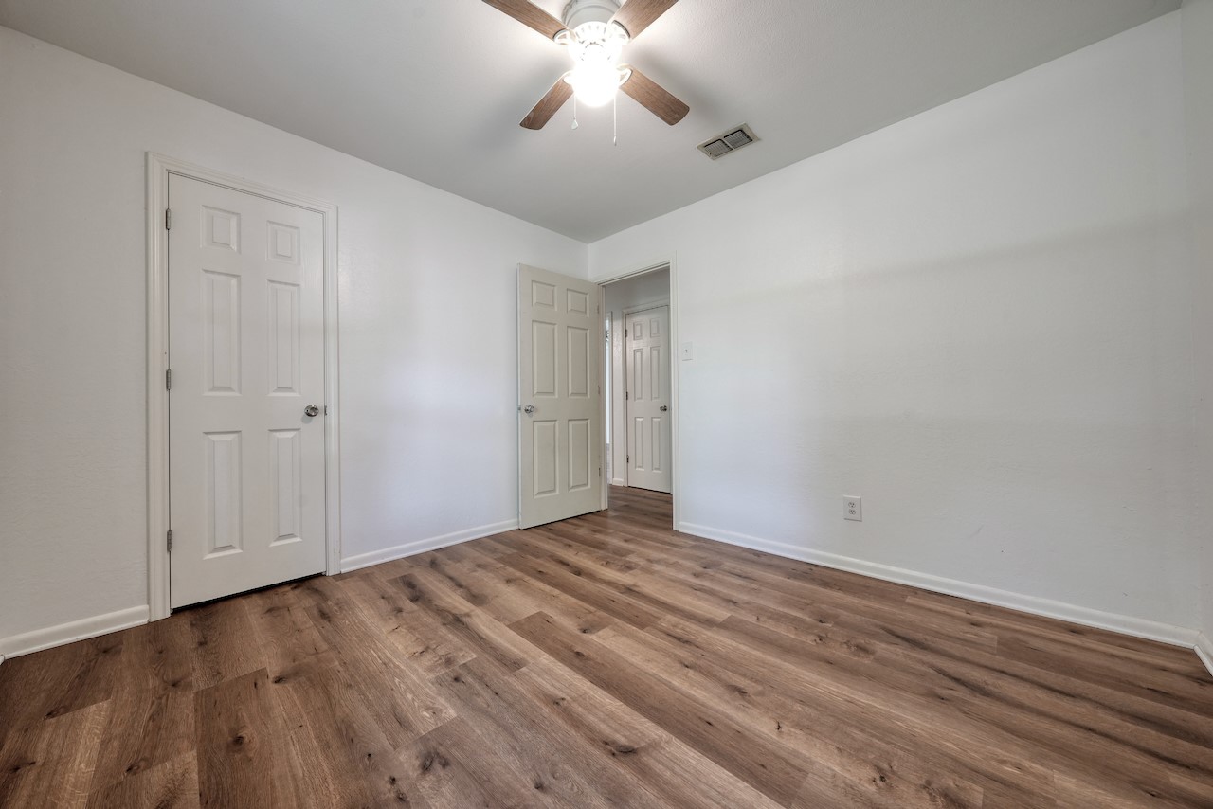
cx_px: 606
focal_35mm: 13
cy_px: 404
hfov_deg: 108.3
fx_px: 438
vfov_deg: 85.5
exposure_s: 1/1.25
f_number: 8
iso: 640
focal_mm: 13
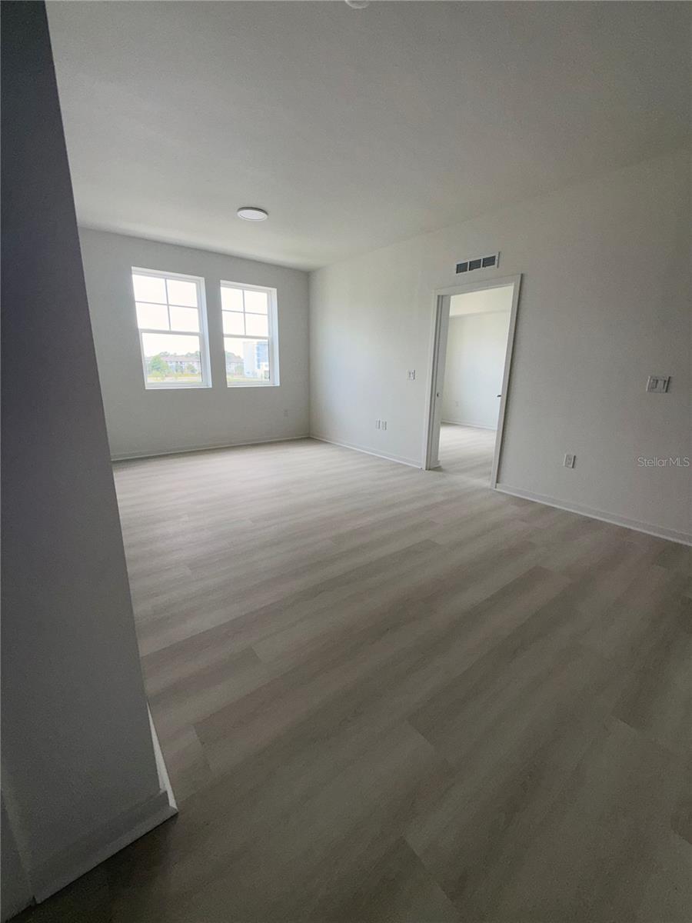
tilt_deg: -14.4
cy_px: 462
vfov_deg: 102.1
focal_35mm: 14
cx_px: 346
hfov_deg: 85.7
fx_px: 373
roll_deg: -1.8
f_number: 2.2
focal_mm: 2.22
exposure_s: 1/122
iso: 50
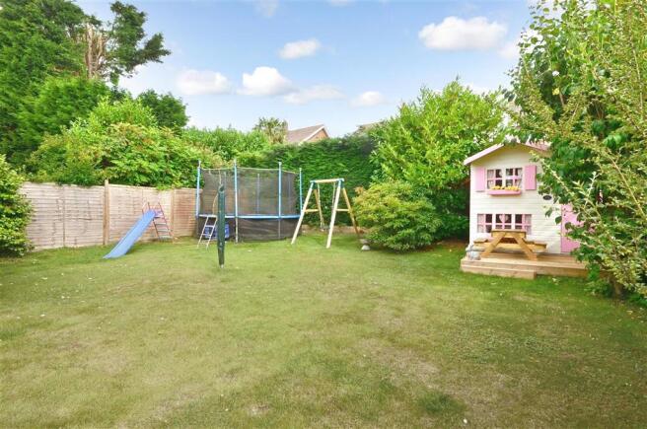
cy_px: 214
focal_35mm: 15
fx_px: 269
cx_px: 324
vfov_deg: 77.1
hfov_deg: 100.5
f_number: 11
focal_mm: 10
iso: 200
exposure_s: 1/50
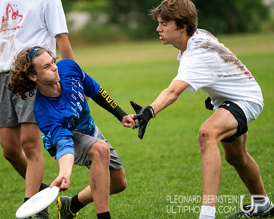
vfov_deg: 3.1
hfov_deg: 3.8
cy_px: 110
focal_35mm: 507
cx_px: 112
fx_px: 4108
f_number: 4
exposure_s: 1/2000
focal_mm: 300
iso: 1600
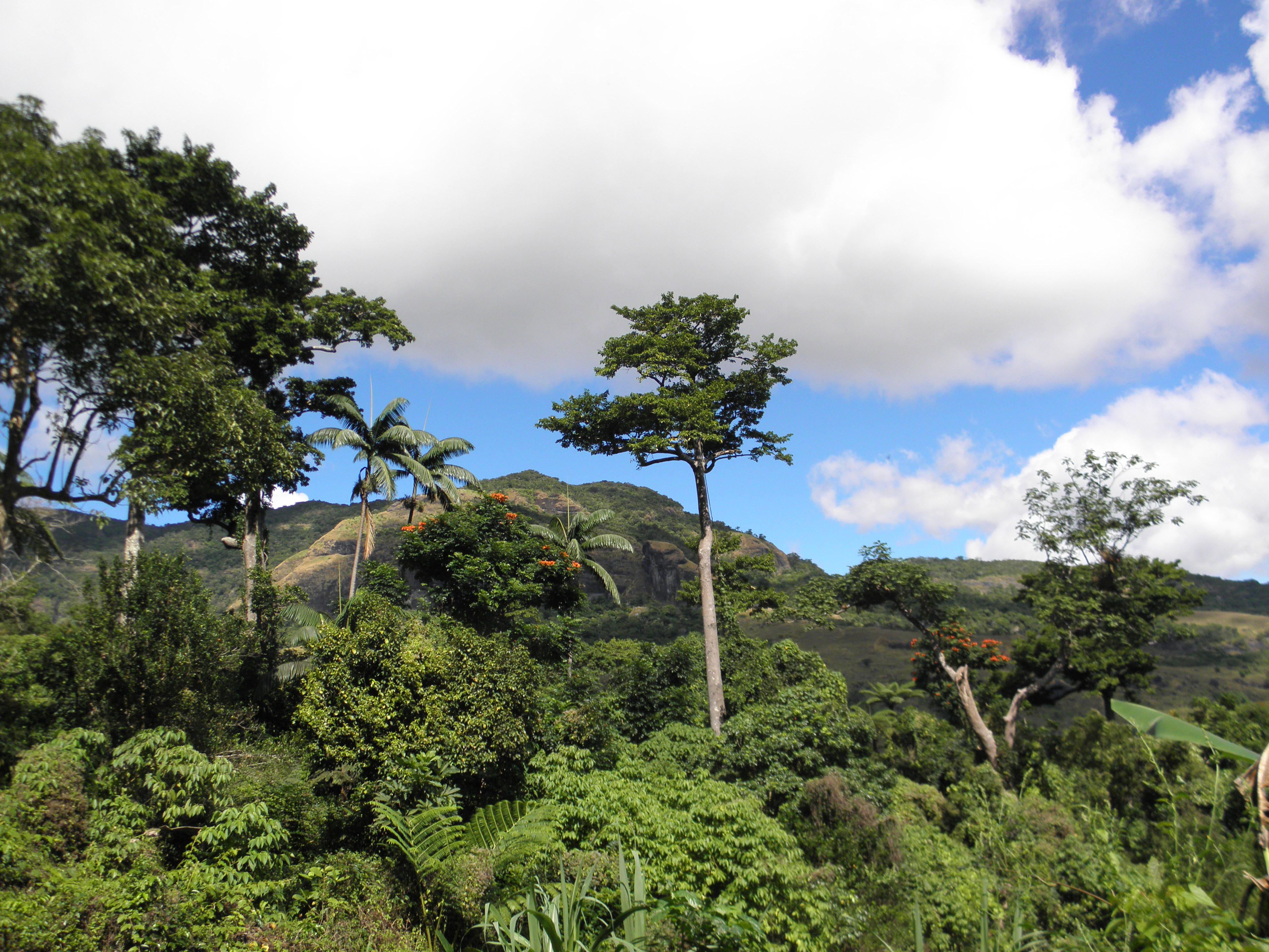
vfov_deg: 49.7
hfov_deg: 63.4
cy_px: 476
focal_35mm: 28
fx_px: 1026
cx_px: 634
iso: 100
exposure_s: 1/250
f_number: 7
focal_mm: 5
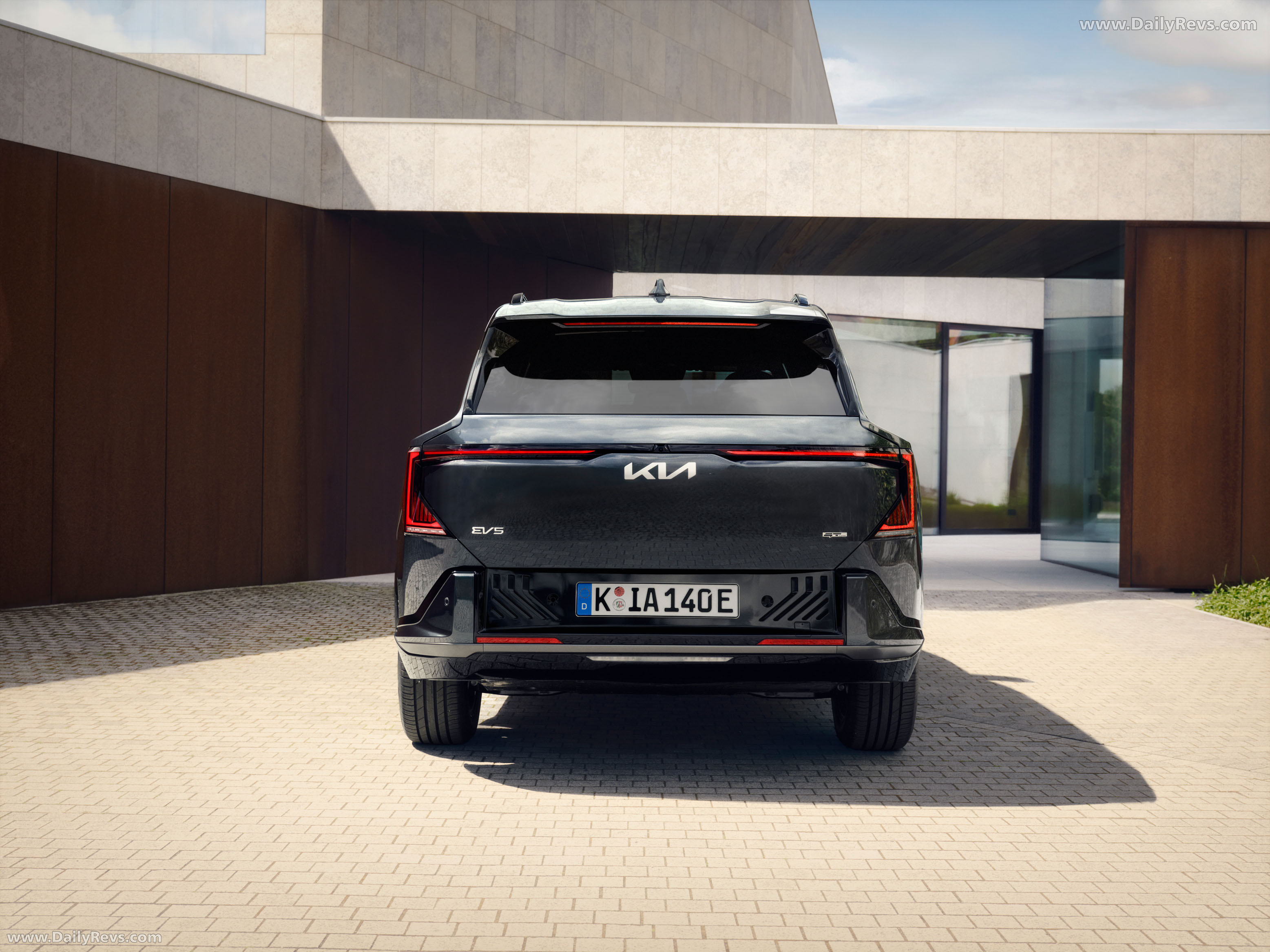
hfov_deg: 43.8
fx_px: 1578
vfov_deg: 33.6
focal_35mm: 43
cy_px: 476
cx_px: 635
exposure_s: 1/200
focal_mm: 54.6
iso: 400
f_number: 8
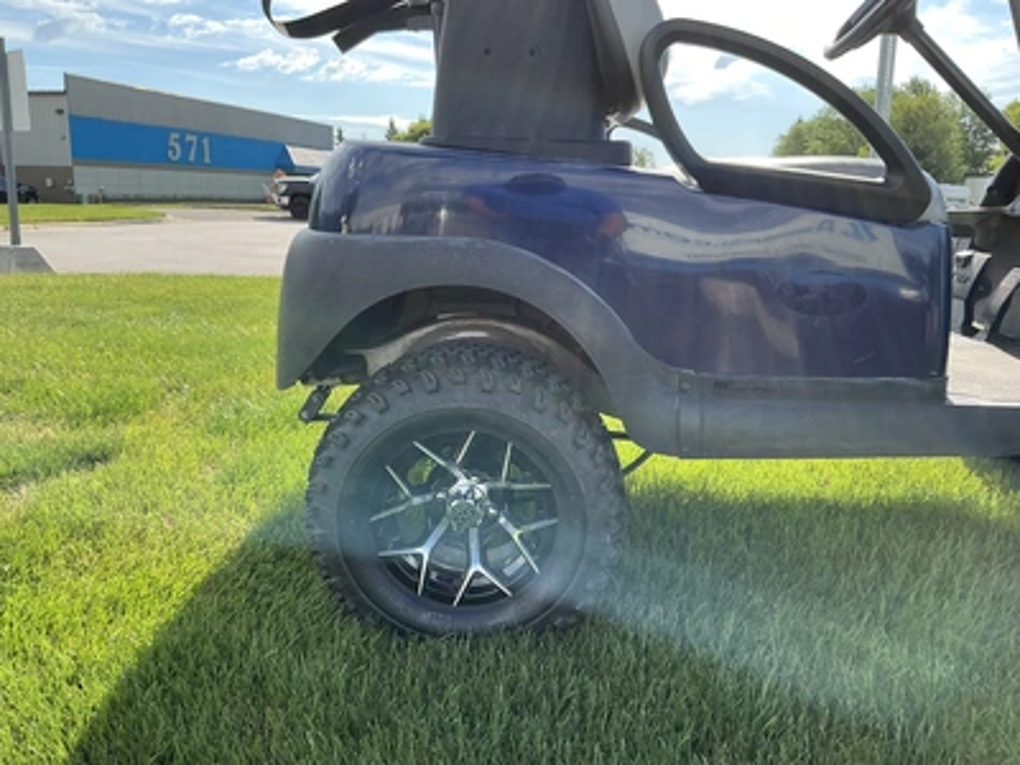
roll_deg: -0.4
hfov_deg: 63.4
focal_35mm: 28
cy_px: 382
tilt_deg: -11.2
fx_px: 825
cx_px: 510
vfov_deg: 49.7
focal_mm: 3
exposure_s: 1/509
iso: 25
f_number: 1.8
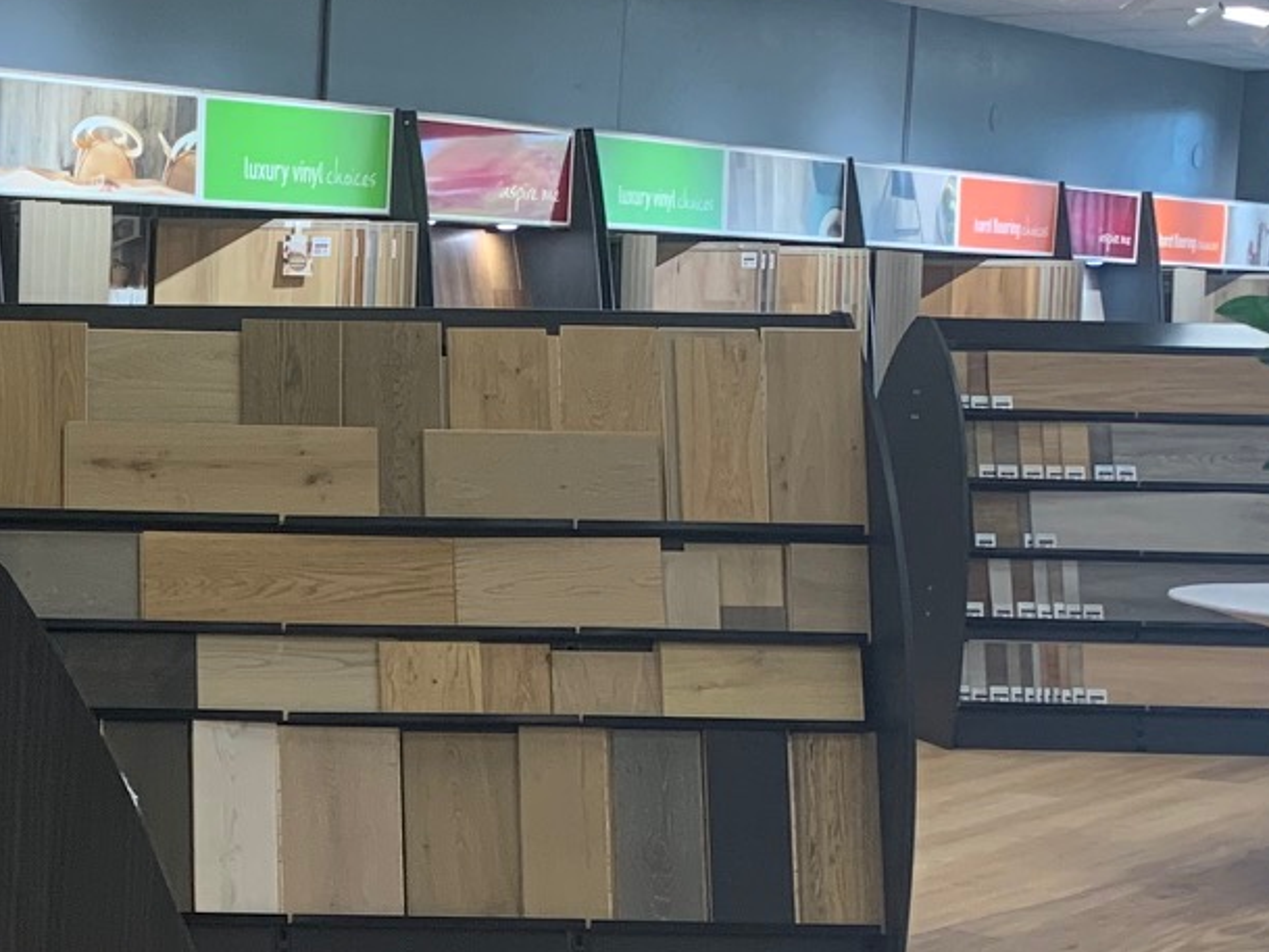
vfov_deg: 17.1
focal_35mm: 86
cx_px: -402
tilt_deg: -7.6
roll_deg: -1.4
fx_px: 3153
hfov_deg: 20.7
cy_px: 644
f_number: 1.8
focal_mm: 4.25
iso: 80
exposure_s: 1/121
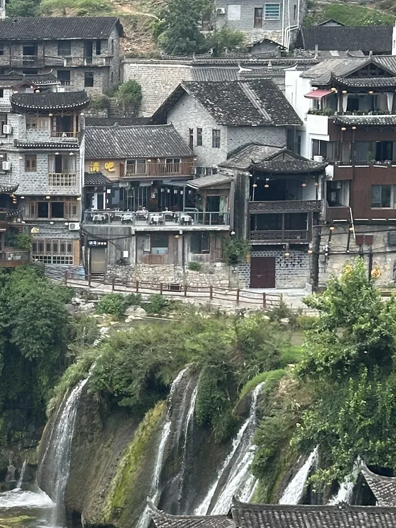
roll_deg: -0.5
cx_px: -41
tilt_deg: -8.3
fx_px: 1830
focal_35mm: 120
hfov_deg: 12.1
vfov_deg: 16.4
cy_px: 307
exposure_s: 1/880
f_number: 1.78
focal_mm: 6.86
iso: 64
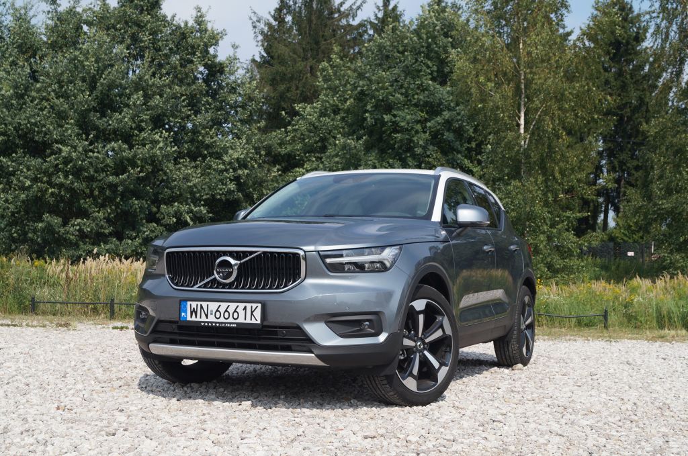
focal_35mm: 42
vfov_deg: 31.8
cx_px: 344
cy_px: 228
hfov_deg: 46.5
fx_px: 801
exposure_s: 1/250
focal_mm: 28
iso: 100
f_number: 9
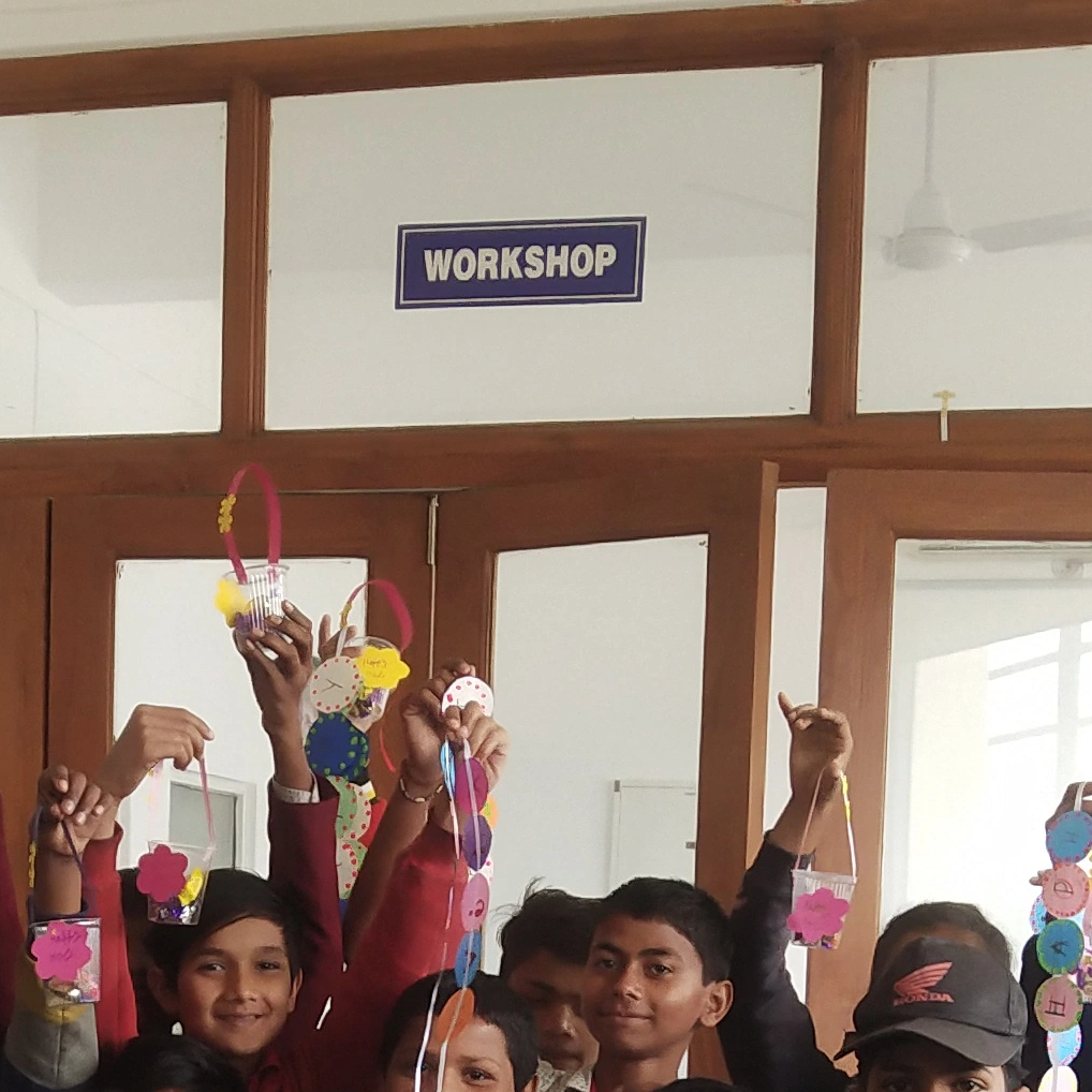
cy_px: 1299
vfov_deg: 16.0
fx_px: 3747
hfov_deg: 16.4
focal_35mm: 105
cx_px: 164
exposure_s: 1/100
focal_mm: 3.95
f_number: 1.8
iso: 125
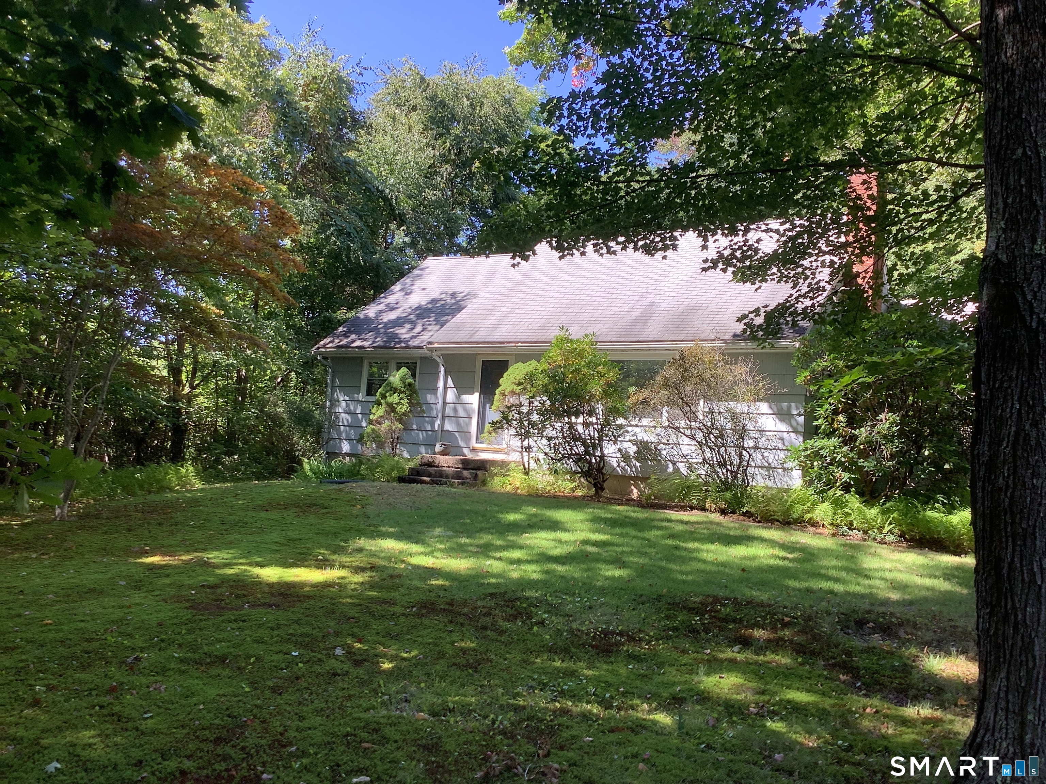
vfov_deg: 45.4
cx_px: 523
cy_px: 392
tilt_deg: +1.6
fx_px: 937
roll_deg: -2.6
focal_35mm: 31
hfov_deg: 58.4
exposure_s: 1/120
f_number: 2.4
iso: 25
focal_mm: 3.3
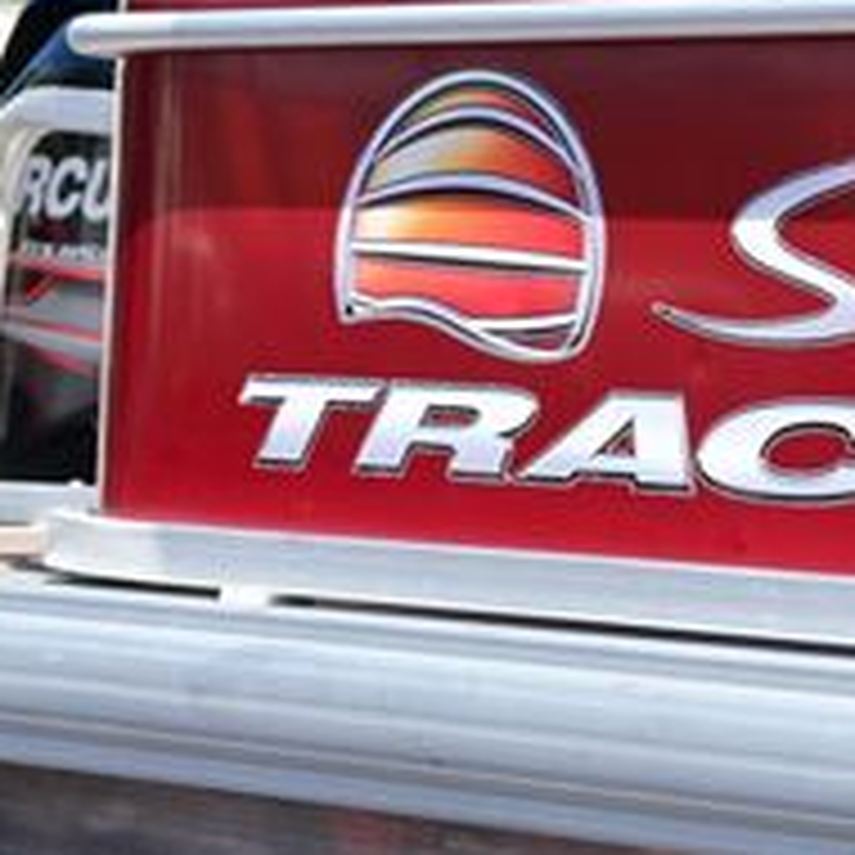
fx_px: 6008
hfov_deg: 8.0
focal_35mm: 215
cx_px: 1179
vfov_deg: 8.1
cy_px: 76
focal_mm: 50
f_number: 7.1
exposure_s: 1/200
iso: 100
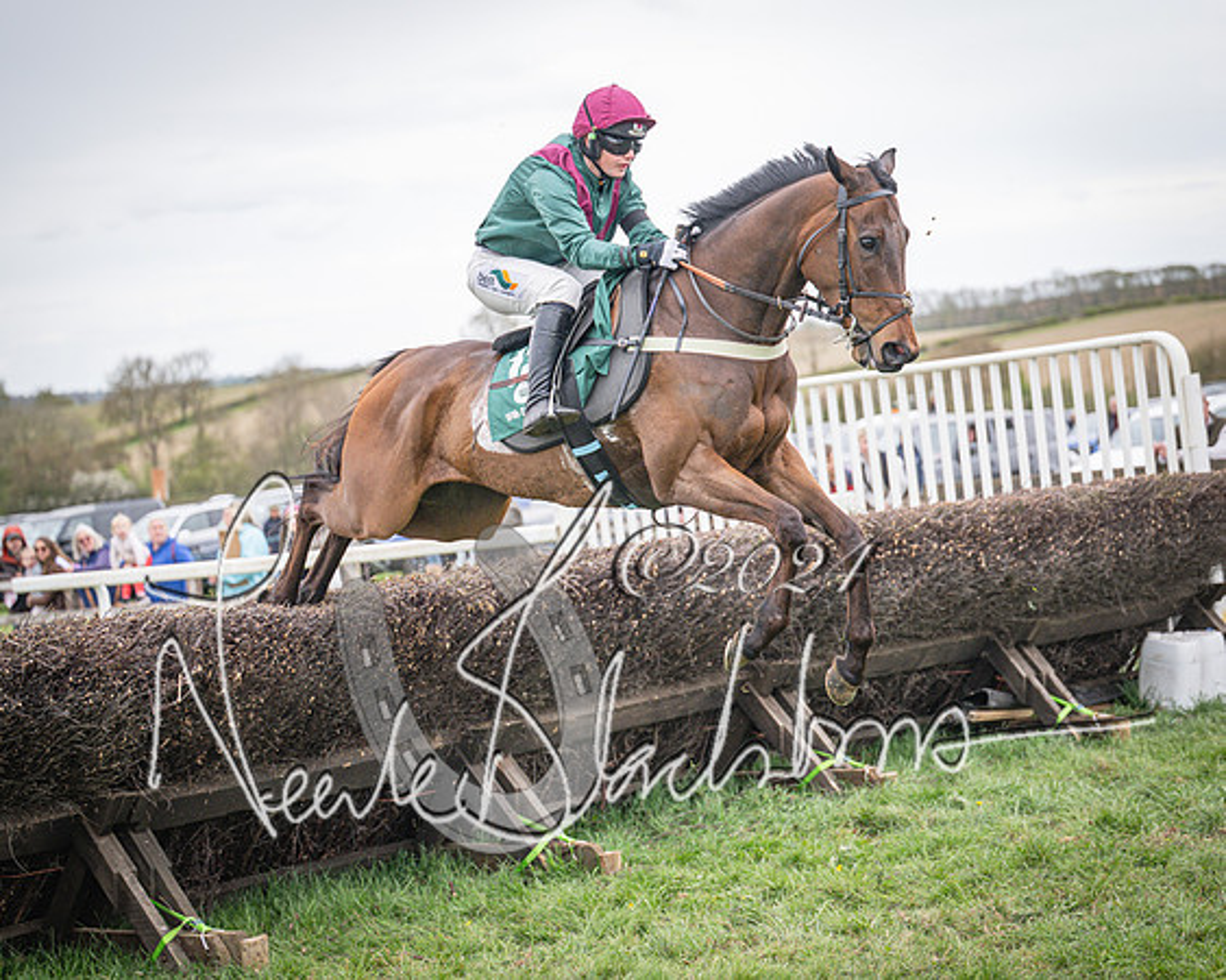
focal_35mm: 79
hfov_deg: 24.2
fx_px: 2859
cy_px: 490
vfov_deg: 19.4
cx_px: 618
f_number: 2.8
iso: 800
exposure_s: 1/1600
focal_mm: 70
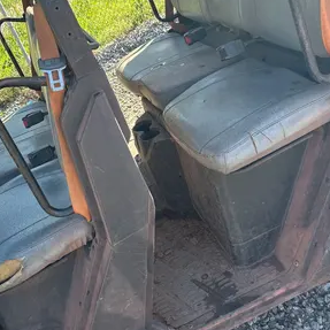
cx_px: 82
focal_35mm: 44
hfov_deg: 37.4
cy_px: 120
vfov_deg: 38.1
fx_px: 475
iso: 50
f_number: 1.5
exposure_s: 1/658
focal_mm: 5.7
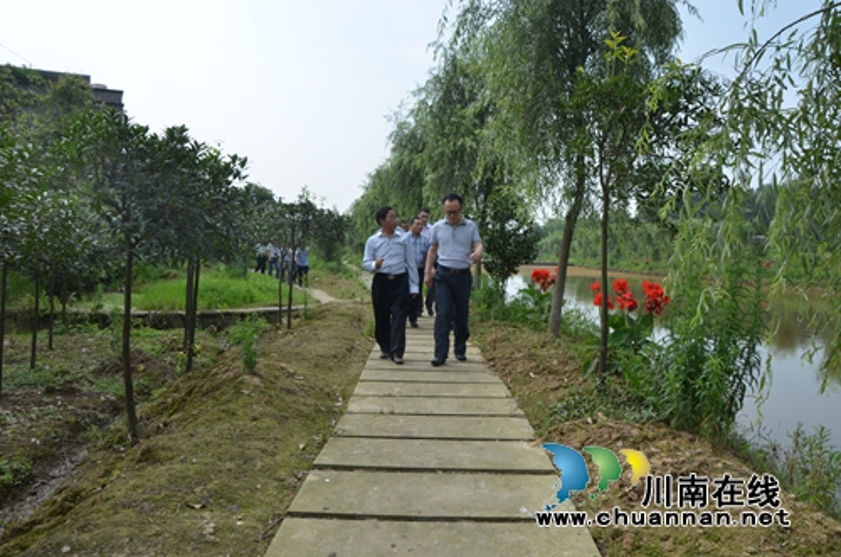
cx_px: 420
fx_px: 629
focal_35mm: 27
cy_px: 278
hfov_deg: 67.5
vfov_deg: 47.7
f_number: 8
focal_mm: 18
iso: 125
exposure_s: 1/250
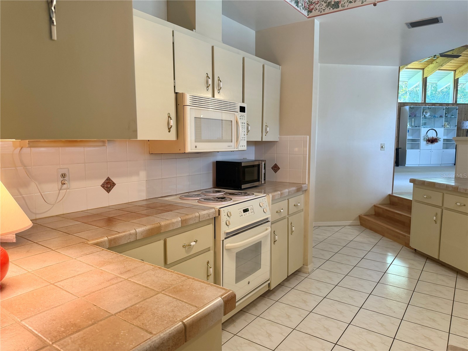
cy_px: 176
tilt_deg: -6.0
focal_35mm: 24
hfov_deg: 71.6
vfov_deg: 56.8
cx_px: 234
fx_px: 324
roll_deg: -0.2
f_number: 1.78
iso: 160
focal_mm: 6.76
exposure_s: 1/60
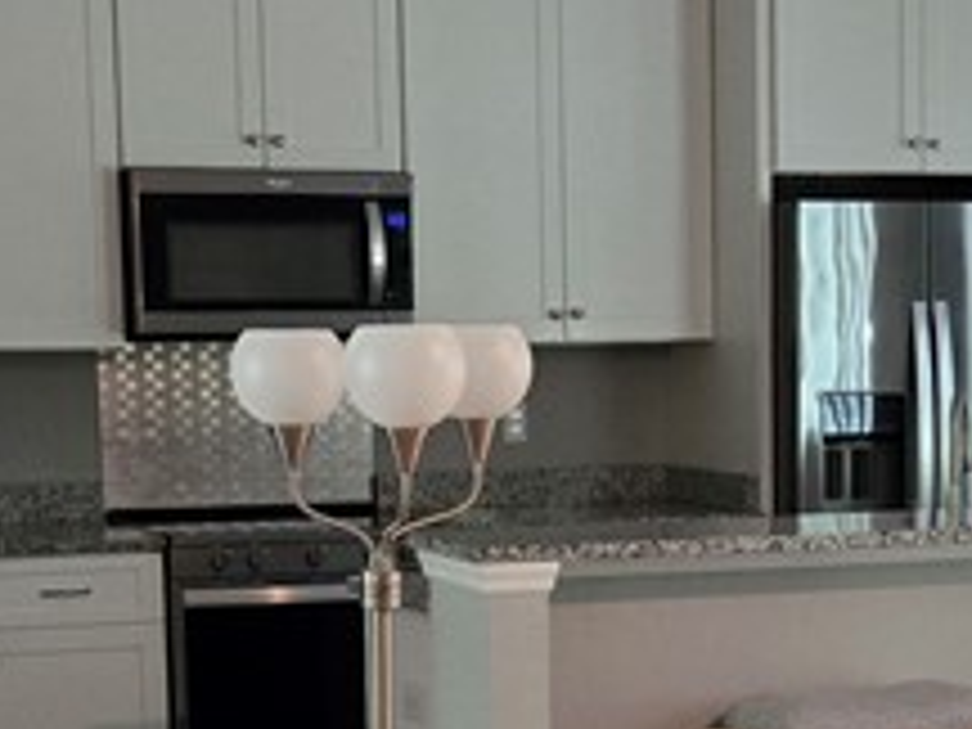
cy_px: 747
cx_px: 778
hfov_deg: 17.9
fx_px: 3061
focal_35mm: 109
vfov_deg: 13.4
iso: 640
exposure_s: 1/120
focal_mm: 5.4
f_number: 1.8
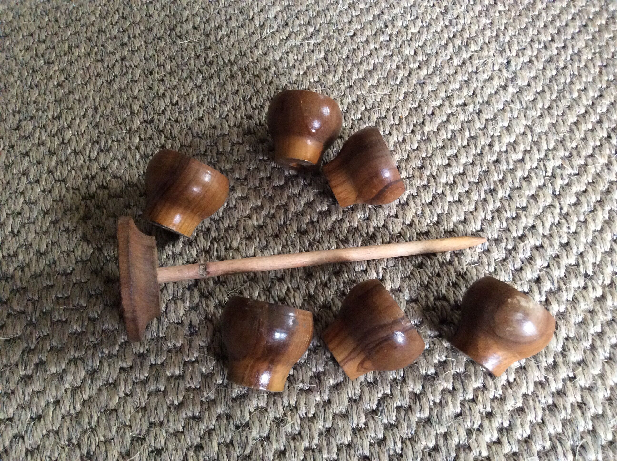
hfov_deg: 56.9
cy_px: 230
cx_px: 308
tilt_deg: -60.3
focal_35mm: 32
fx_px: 570
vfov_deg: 44.1
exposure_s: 1/25
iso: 320
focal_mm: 3.3
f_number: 2.4
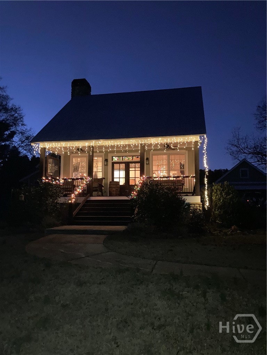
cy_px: 178
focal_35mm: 28
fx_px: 288
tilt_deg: +7.2
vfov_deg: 63.4
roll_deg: -0.5
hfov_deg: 49.7
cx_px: 134
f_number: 1.8
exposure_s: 1/4
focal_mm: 3.99
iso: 320
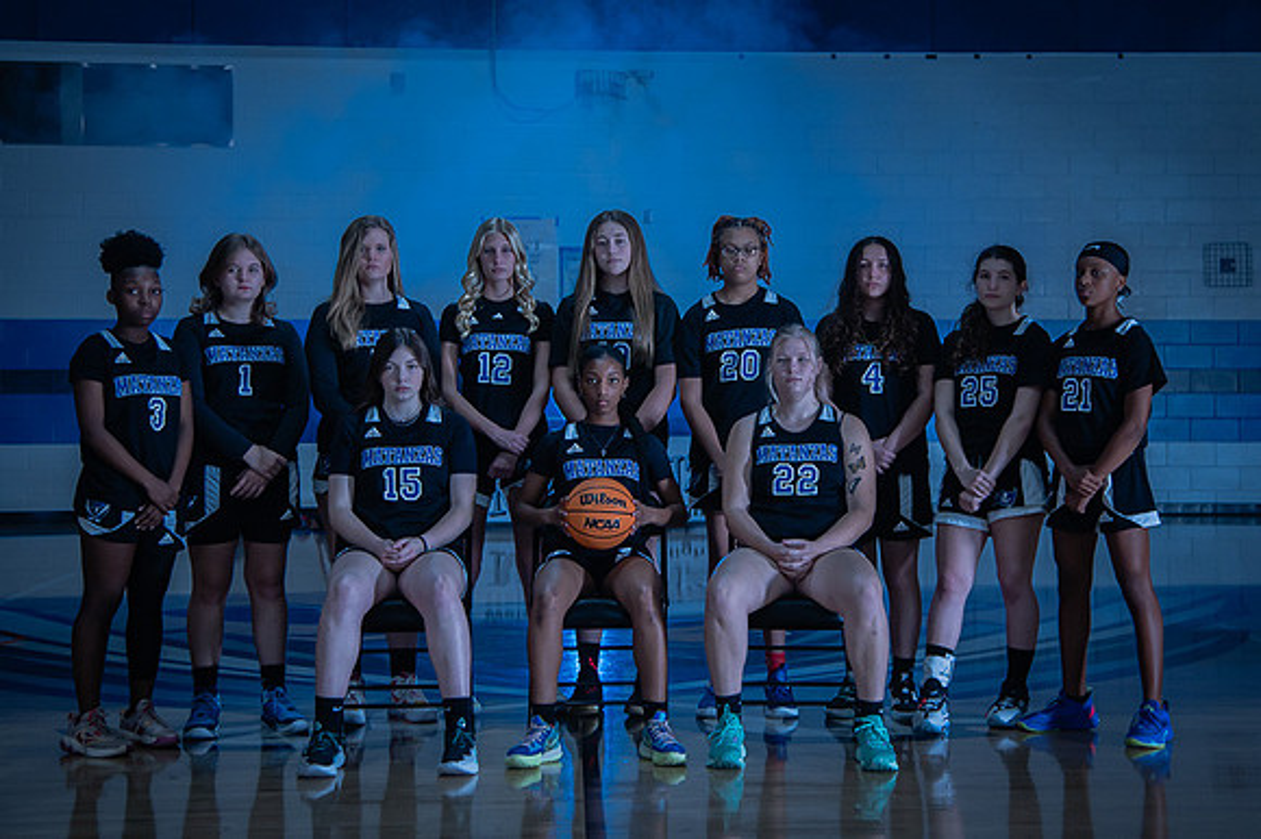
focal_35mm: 70
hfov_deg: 28.9
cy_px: 317
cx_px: 722
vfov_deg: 19.5
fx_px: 2443
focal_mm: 52
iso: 640
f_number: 4
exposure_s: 1/200
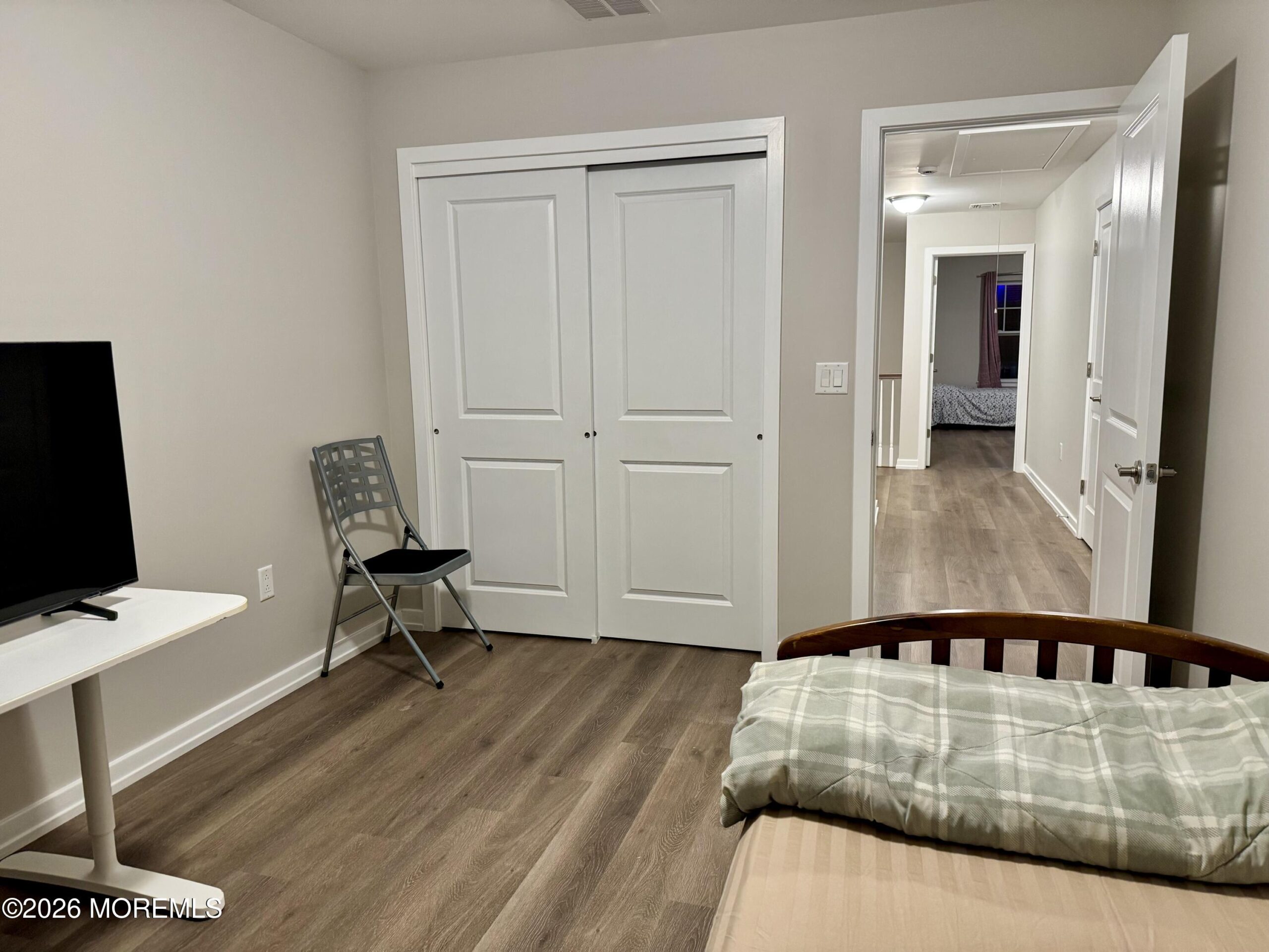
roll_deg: +0.7
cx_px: 634
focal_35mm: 24
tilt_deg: -8.1
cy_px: 476
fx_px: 880
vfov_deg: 56.8
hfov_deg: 71.6
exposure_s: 1/60
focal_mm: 6.76
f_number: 1.78
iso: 320
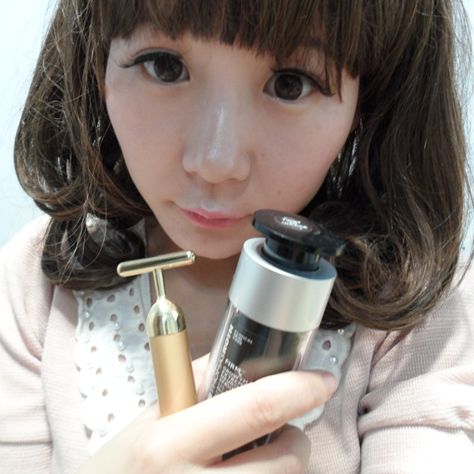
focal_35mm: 31
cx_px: 249
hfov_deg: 52.5
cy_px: 205
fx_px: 480
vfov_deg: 52.4
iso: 200
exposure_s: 1/30
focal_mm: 4.5
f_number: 2.5
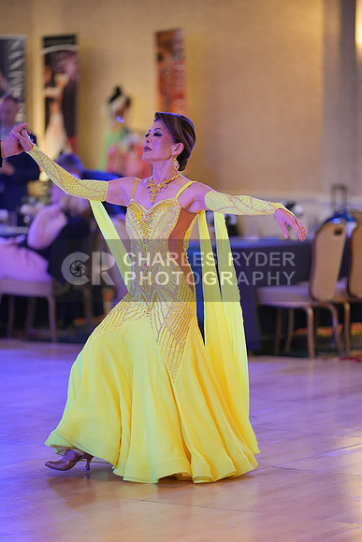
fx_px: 2035
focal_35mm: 135
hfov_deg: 10.2
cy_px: 271
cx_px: 181
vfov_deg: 15.2
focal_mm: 135
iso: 4000
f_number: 2
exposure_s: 1/500
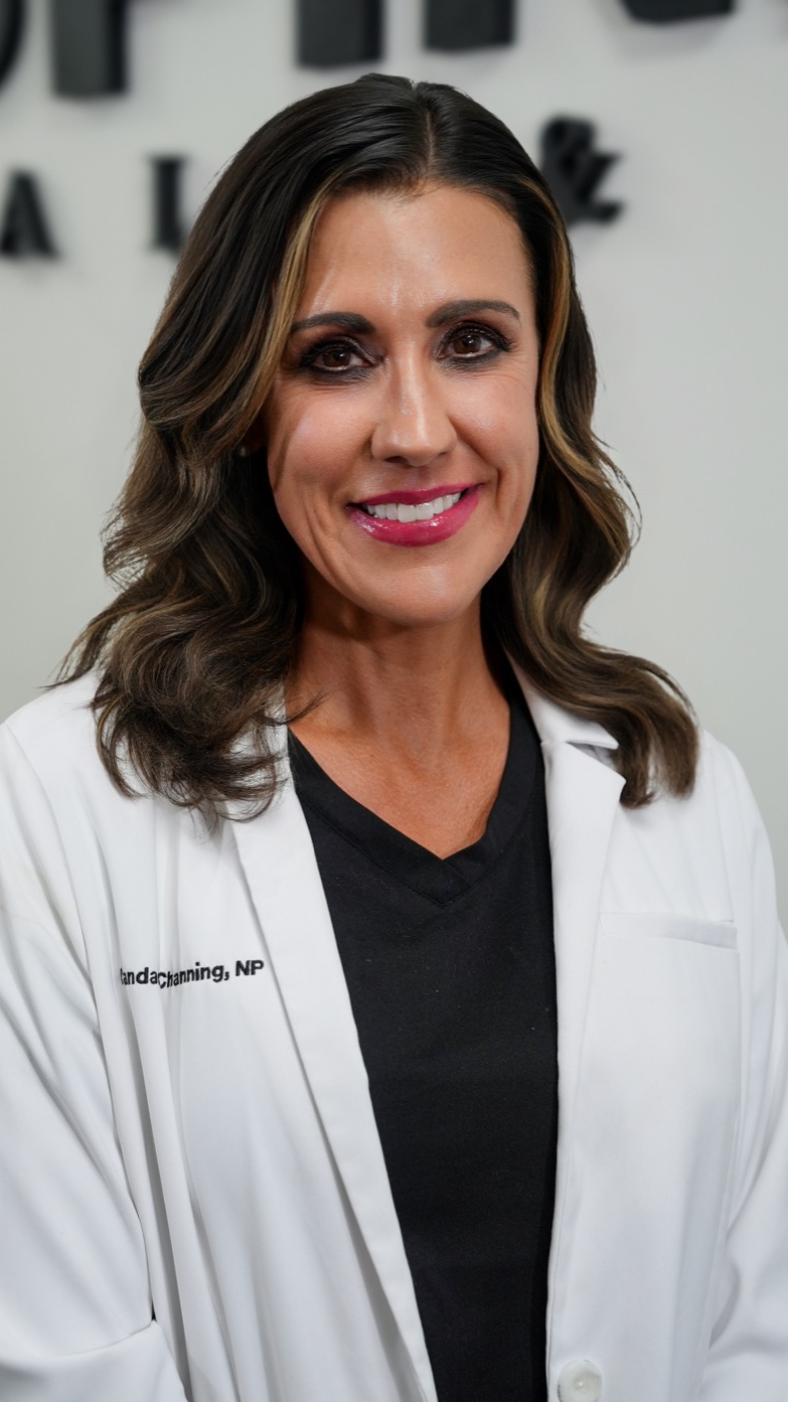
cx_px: 379
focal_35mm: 59
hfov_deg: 20.4
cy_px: 702
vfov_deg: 35.5
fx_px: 2193
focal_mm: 56
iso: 640
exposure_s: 1/160
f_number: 4
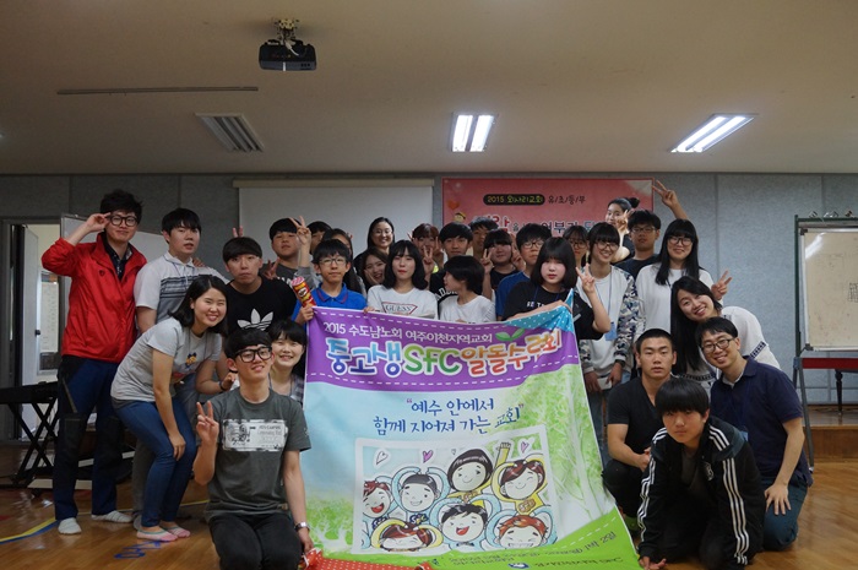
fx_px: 928
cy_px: 285
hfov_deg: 49.6
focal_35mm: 39
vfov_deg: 34.1
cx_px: 429
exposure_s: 1/160
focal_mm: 26
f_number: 4.5
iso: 1250
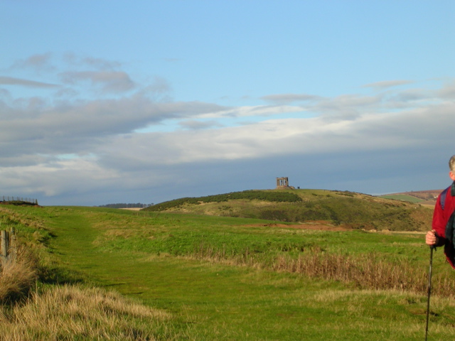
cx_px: 228
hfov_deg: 17.1
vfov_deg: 12.9
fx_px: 1512
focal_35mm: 115
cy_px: 170
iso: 50
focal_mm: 17.4
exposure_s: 1/431
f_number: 4.9
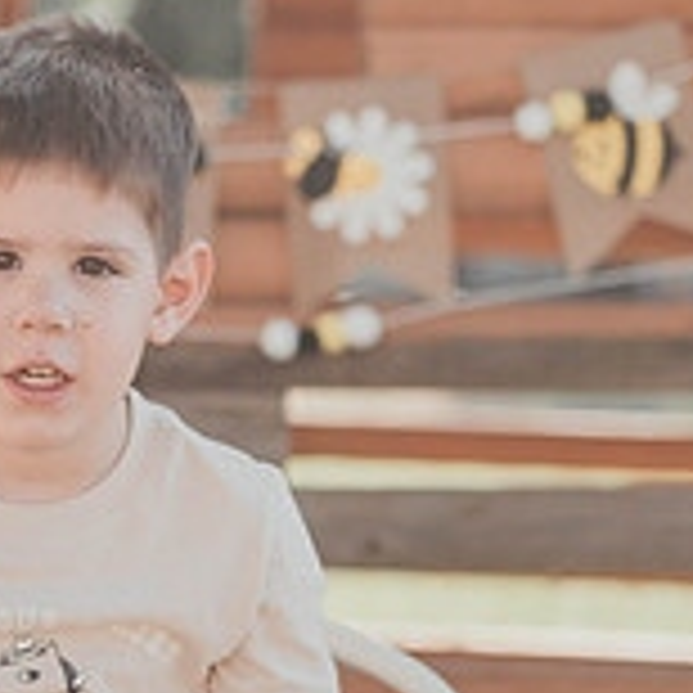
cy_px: 594
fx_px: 3216
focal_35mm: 142
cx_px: -110
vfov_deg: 12.2
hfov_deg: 12.1
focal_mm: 35
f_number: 1.6
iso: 64
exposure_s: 1/1600
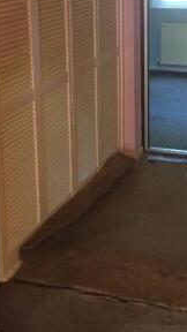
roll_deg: +2.0
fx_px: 564
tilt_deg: -15.8
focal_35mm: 64
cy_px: 87
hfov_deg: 18.8
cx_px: 129
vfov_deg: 32.3
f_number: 2.2
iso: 320
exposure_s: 1/30
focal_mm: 4.15
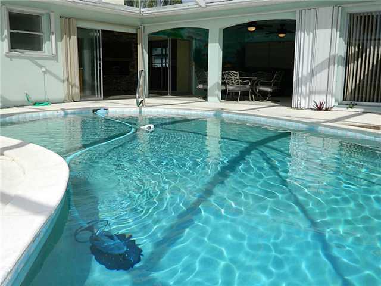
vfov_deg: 40.7
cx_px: 190
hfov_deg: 52.6
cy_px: 143
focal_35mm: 35
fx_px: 385
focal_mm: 6.2
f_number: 3.3
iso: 110
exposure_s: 1/1000
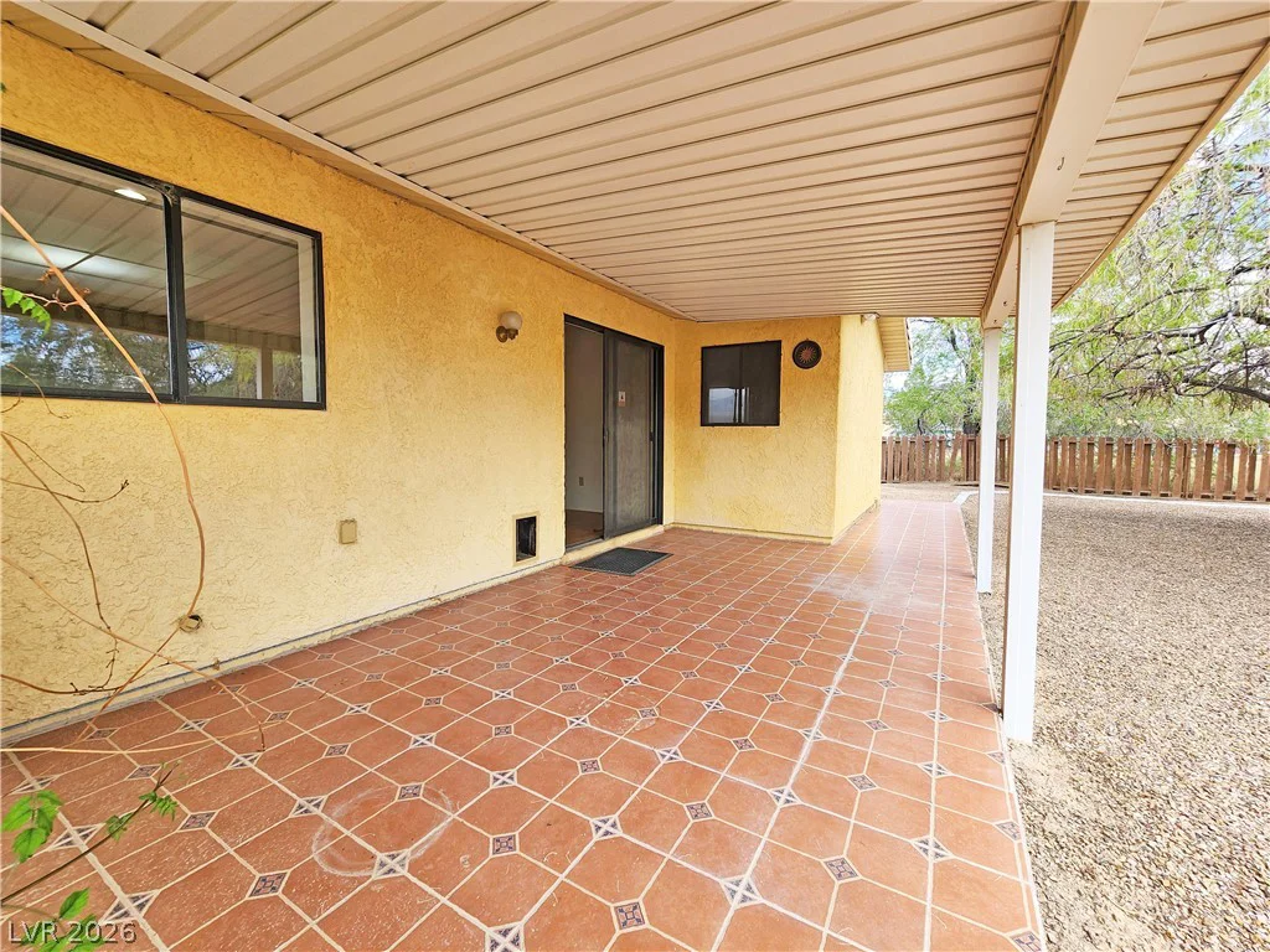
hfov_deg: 106.2
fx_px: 477
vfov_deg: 89.9
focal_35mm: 13
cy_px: 476
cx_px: 635
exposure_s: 1/348
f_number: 2.2
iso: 50
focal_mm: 2.2
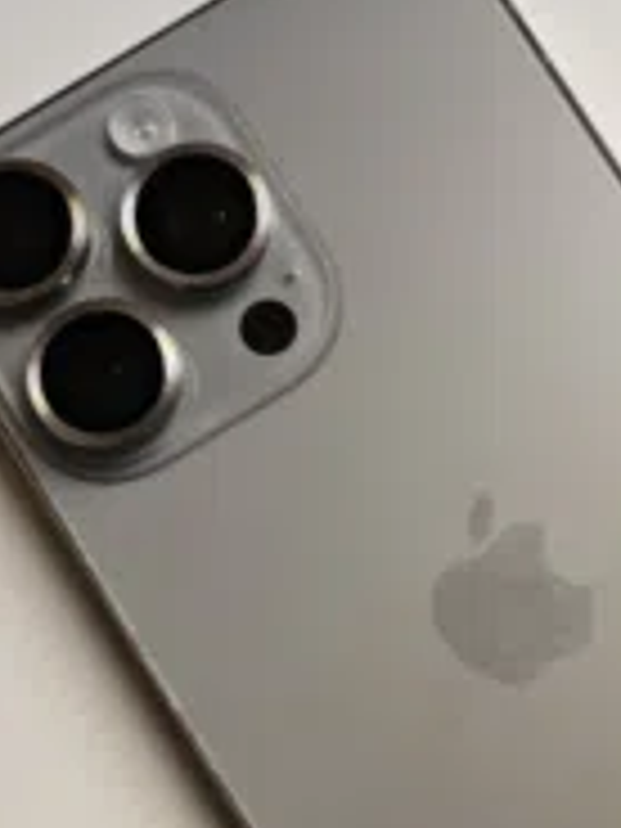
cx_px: 526
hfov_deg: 28.3
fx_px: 1196
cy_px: 626
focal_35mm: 50
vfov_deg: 37.2
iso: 200
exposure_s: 1/100
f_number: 1.8
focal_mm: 5.4
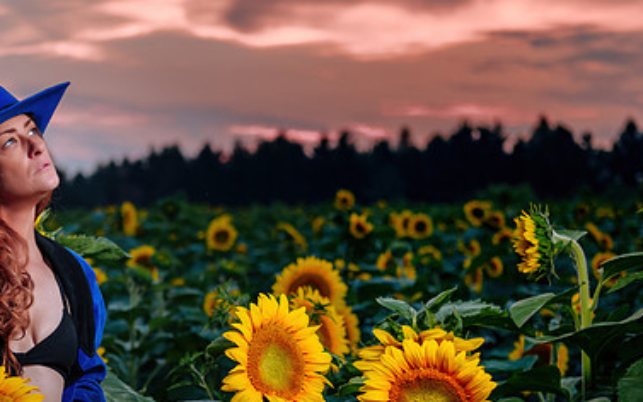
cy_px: 286
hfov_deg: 20.7
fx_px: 1753
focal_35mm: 100
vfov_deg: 13.1
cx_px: 202
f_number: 3.5
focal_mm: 60
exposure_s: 1/60
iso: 64
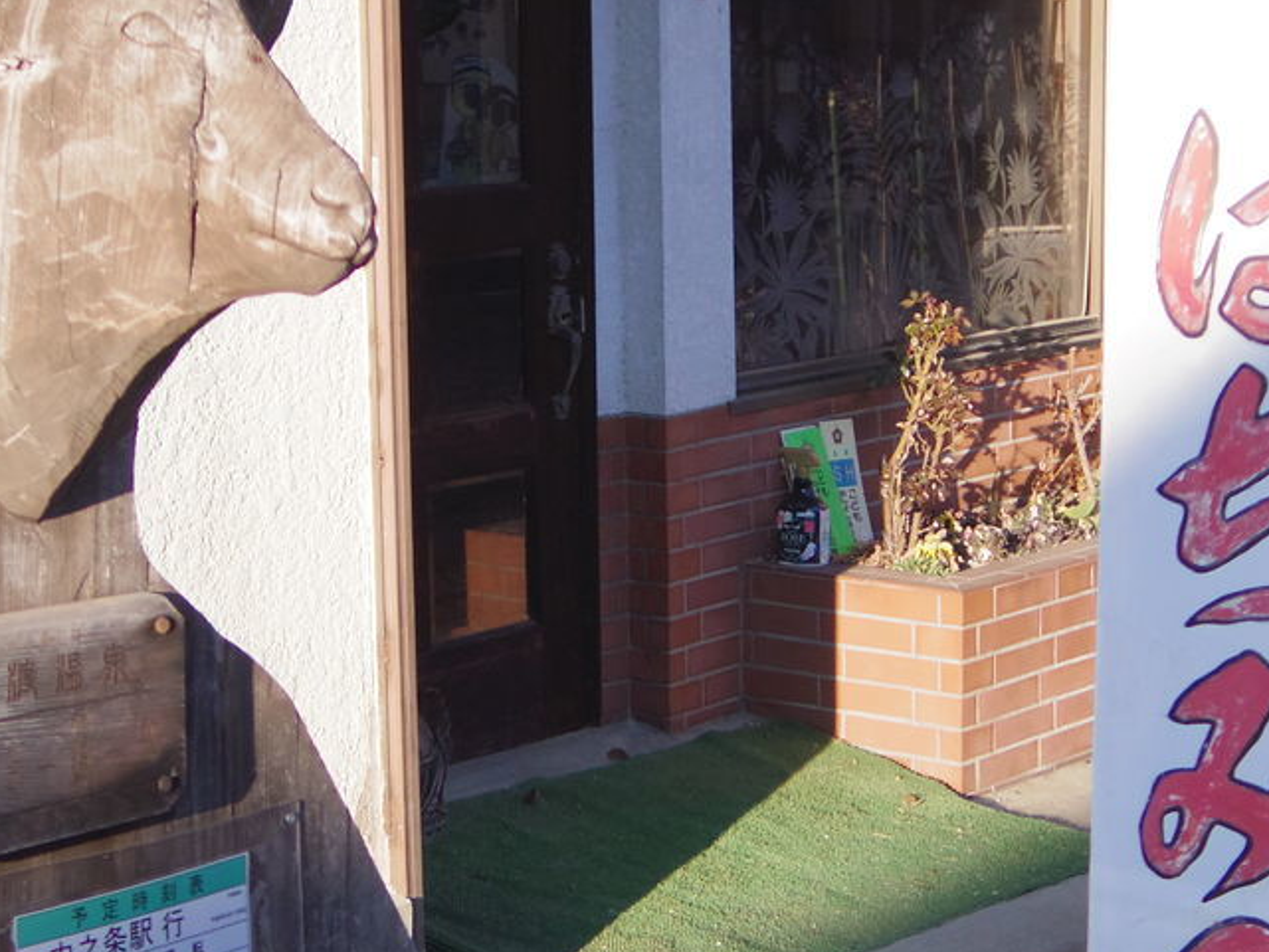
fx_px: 3227
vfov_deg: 16.8
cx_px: 562
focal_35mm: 88
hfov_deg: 22.2
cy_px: 568
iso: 250
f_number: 1.9
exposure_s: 1/2000
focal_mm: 8.5
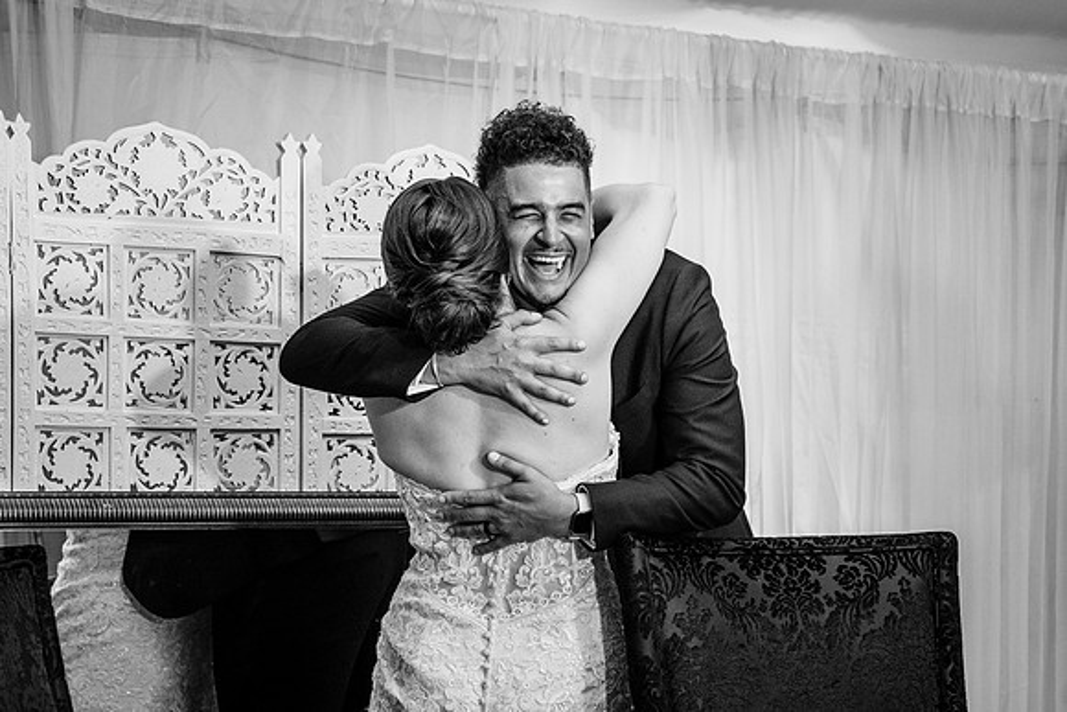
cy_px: 463
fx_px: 2920
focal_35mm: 99
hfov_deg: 20.7
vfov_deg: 13.9
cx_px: 602
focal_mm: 70
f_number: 5.6
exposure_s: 1/100
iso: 2000
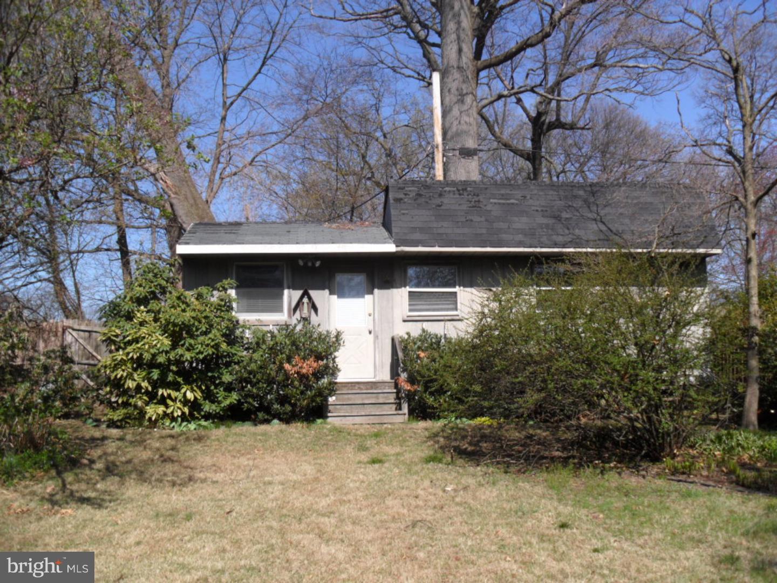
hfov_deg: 52.6
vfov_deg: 40.7
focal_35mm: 35
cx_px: 388
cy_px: 292
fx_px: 786
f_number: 7.6
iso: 80
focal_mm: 6.3
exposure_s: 1/250
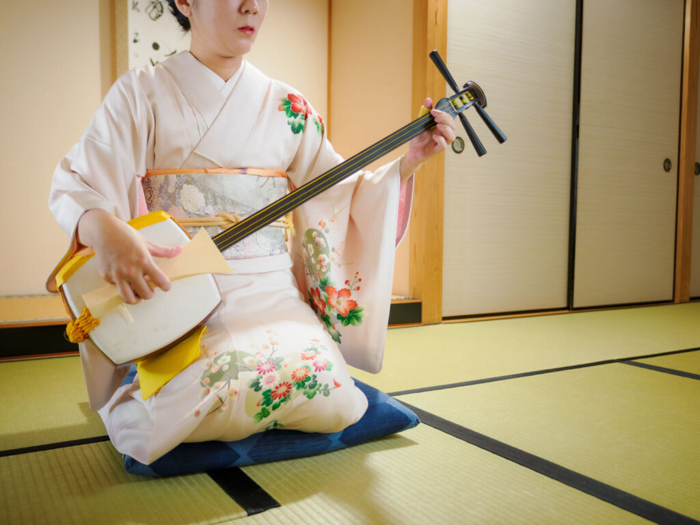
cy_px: 262
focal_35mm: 30
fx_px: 607
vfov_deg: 46.8
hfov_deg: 60.0
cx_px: 350
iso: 250
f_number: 1.7
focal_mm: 15
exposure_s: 1/200
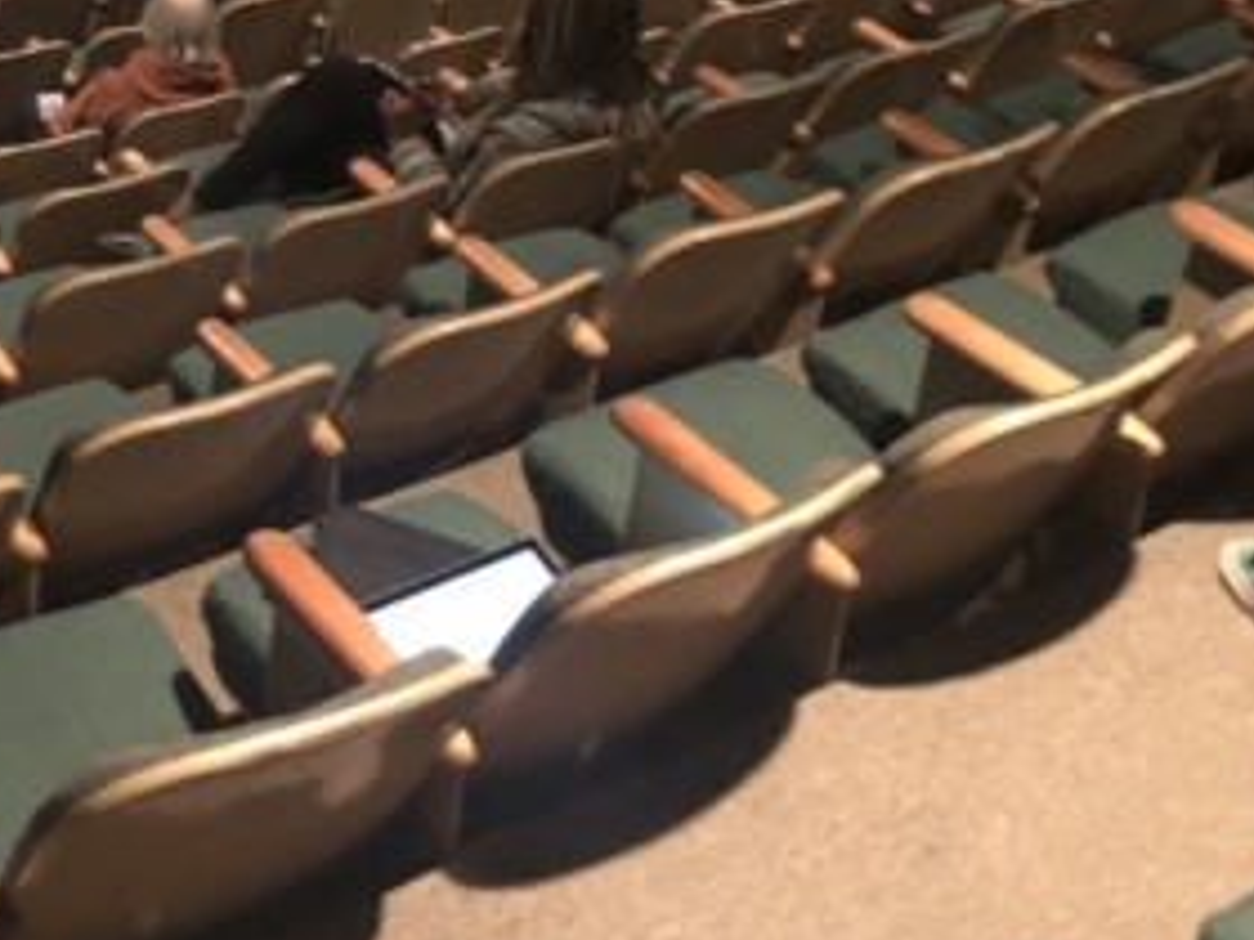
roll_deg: -0.5
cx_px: 215
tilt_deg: -22.7
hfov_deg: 29.4
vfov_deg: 21.9
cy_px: -45
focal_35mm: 64
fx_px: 2318
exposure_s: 1/4
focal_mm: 4
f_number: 1.8
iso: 320
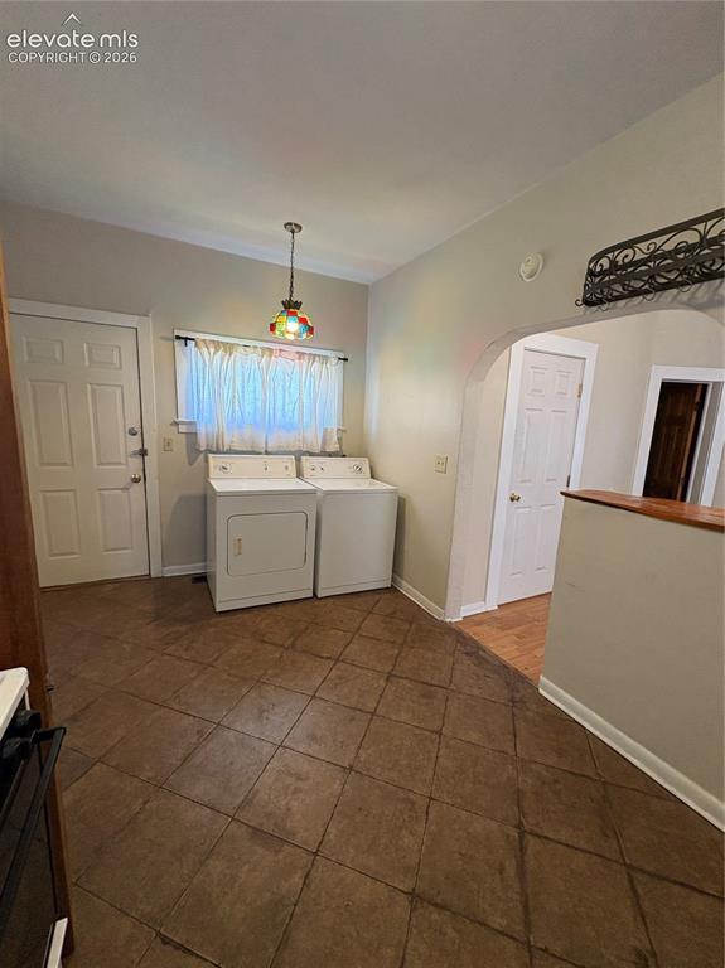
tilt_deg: -9.5
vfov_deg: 102.1
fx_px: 391
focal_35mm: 14
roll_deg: -3.4
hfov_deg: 85.6
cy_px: 484
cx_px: 362
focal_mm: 2.22
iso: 160
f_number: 2.2
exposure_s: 1/60
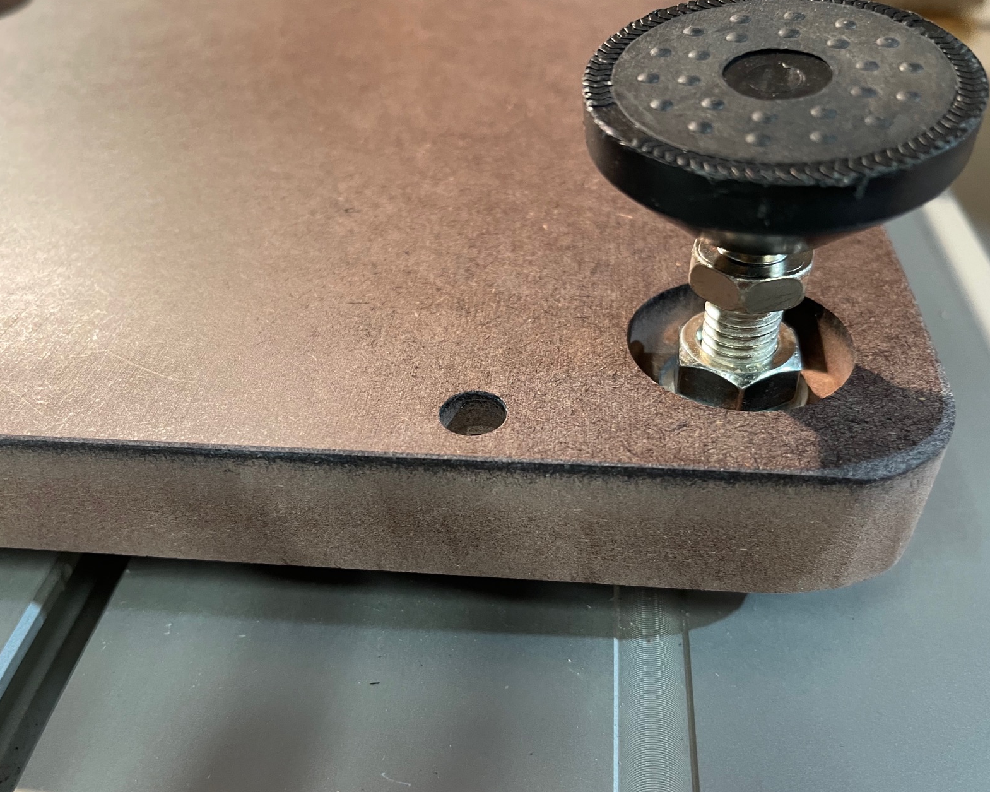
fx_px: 820
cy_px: 418
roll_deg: +3.2
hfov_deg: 62.2
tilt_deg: -41.4
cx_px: 505
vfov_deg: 51.5
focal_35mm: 28
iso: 250
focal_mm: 5.1
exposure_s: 1/50
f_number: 1.6
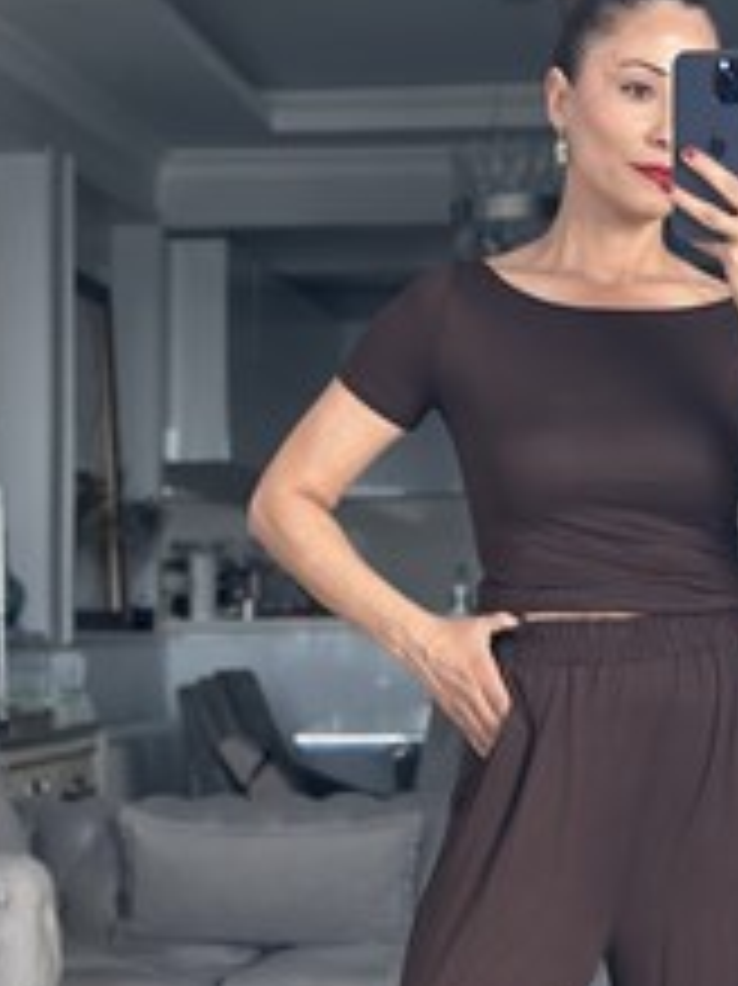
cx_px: 576
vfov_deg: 17.5
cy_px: 824
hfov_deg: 13.3
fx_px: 3158
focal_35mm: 111
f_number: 1.78
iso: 125
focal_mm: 6.86
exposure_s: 1/116
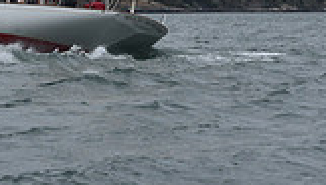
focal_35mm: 358
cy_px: -350
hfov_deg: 6.0
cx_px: 11
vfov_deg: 3.3
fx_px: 3098
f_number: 9
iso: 400
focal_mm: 95
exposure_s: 1/1000
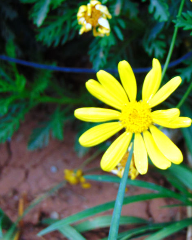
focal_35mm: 79
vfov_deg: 24.1
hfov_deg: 19.3
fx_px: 561
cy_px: 120
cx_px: 137
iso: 80
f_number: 3.6
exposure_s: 1/125
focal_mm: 10.8
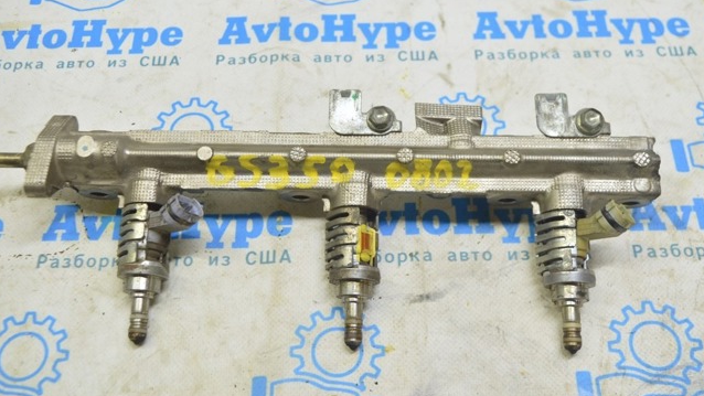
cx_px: 352
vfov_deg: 28.0
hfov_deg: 47.8
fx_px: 794
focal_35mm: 43
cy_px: 177
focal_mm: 27
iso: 400
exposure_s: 1/20
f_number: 5.6
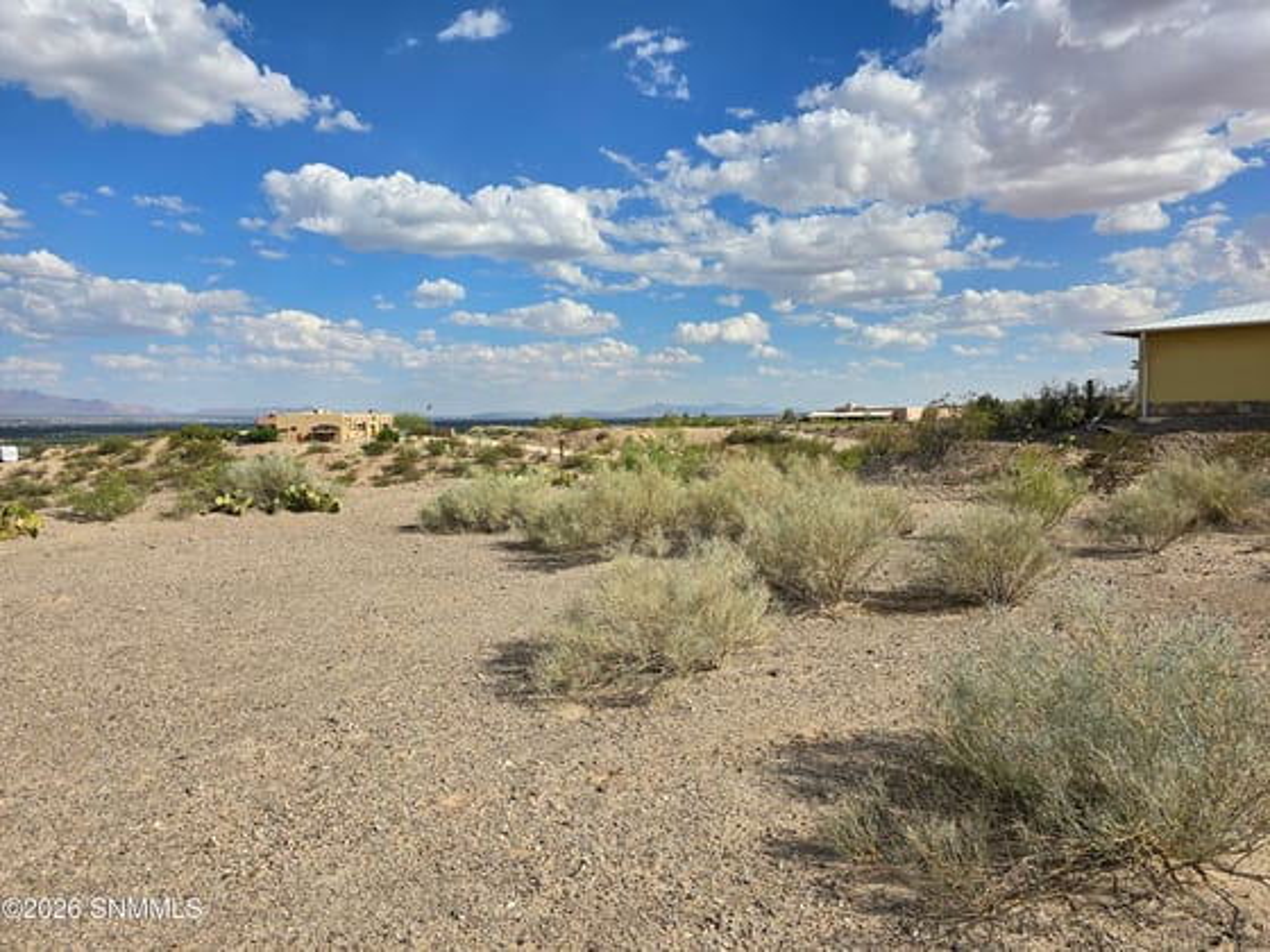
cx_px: 635
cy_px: 476
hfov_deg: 73.9
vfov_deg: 58.9
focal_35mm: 23
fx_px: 844
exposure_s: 1/1108
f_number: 1.7
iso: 12
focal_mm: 6.3
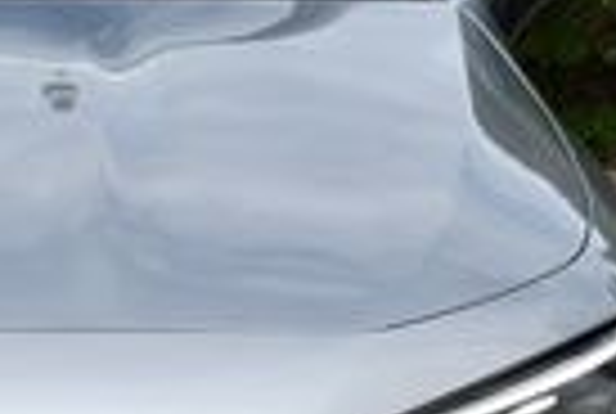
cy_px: 261
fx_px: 6070
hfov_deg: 5.8
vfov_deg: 3.9
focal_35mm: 354
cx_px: -153
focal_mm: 38
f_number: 8
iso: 100
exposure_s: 1/250
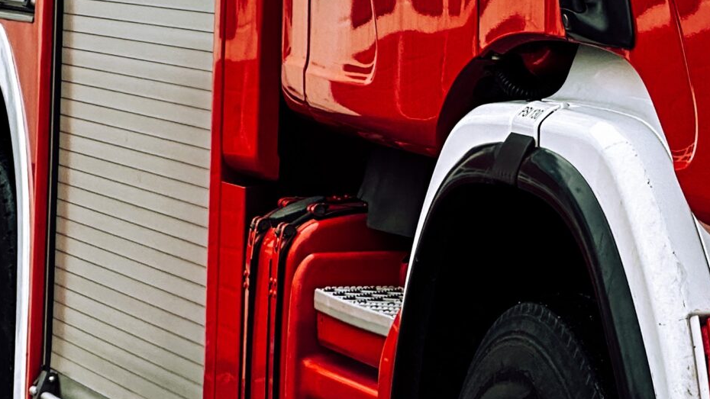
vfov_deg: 5.2
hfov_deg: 9.2
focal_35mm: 231
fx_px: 4349
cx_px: 839
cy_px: -191
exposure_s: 1/100
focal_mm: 9
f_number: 2.8
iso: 50
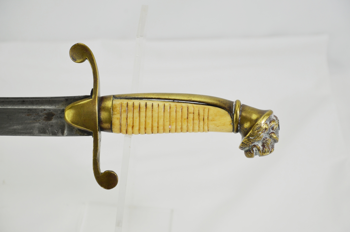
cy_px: 116
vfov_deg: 12.1
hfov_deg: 18.2
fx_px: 1091
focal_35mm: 112
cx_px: 175
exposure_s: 1/250
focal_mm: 75
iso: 400
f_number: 5.3
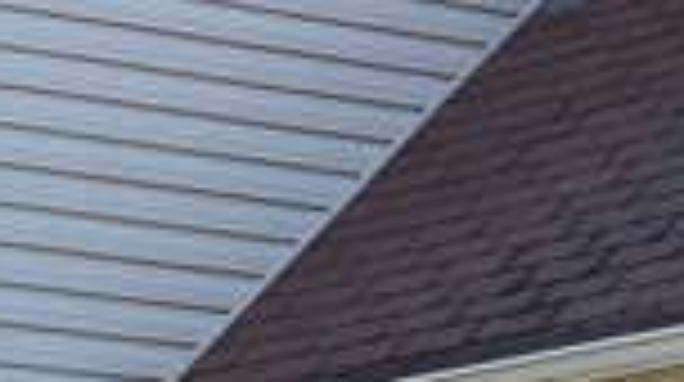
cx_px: -315
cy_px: 728
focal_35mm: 307
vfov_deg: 3.9
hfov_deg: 6.9
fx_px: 5560
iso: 640
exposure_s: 1/200
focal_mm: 27
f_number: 9
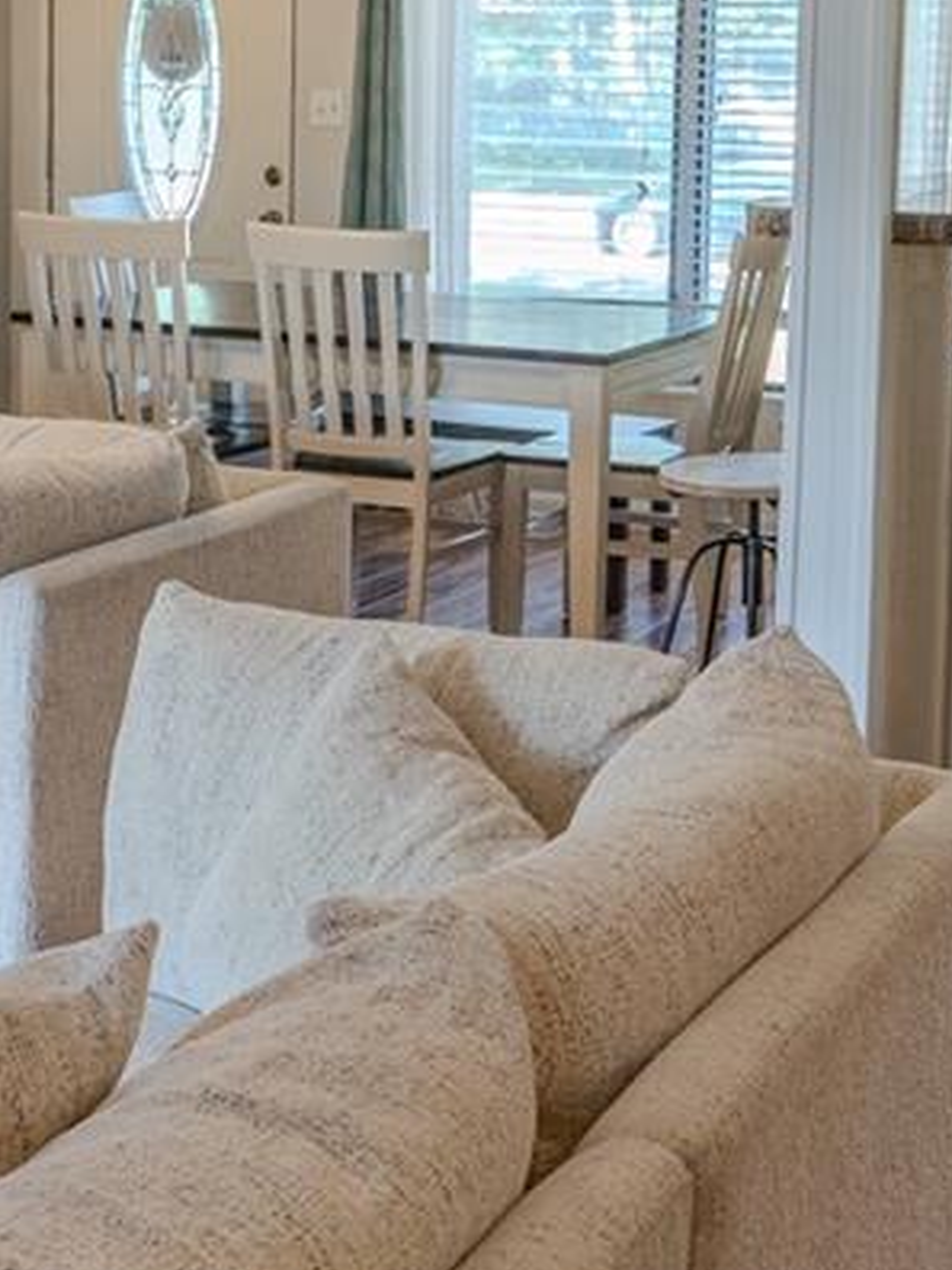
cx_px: 455
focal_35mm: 66
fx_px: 2420
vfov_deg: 28.9
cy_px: 308
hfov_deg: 22.3
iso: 1250
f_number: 5.6
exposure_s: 1/100
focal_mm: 17
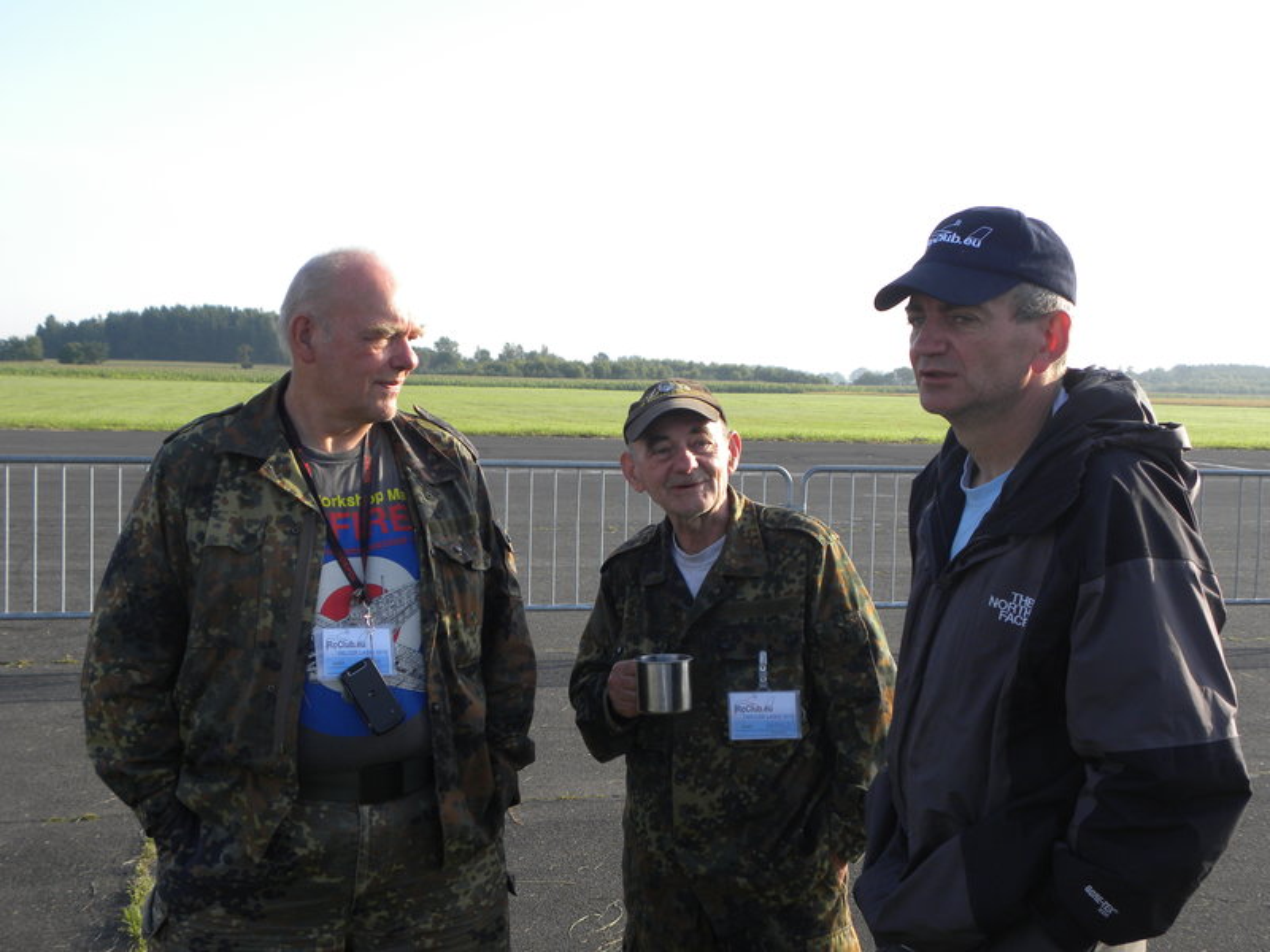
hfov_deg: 41.2
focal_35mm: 46
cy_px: 476
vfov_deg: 31.5
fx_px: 1688
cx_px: 635
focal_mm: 8.2
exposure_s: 1/326
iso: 64
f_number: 3.2
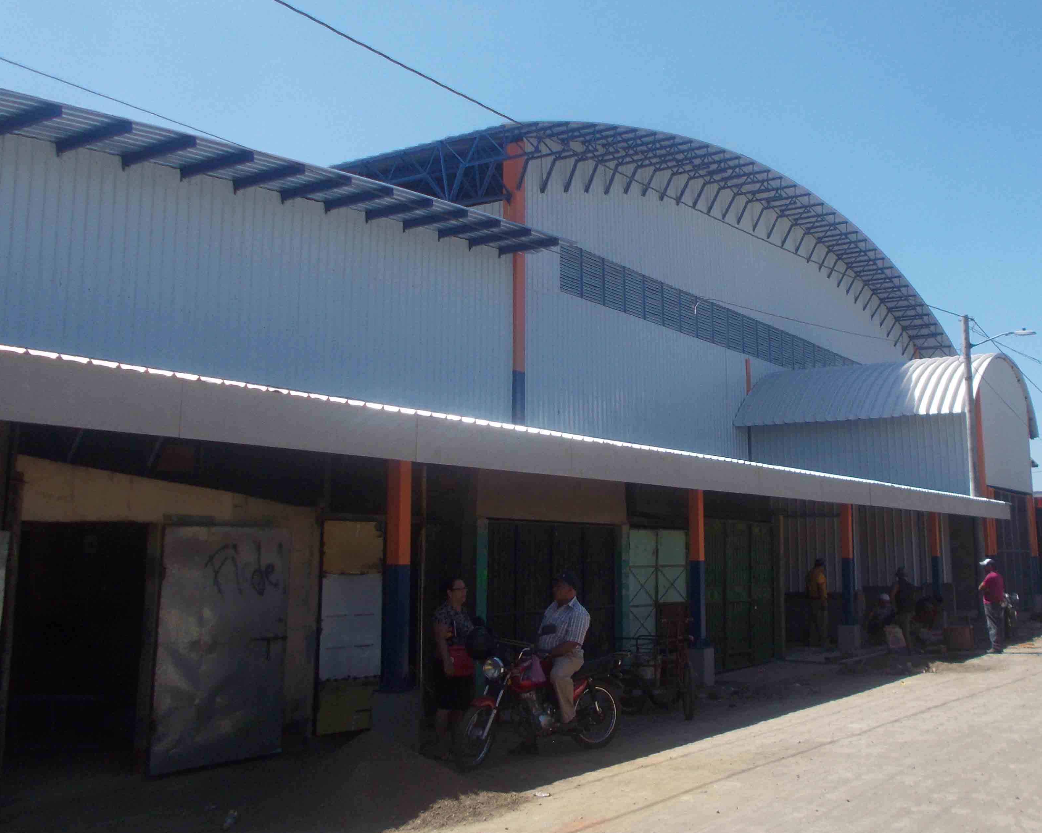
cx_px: 615
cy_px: 368
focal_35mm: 37
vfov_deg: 40.1
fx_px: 1141
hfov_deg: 48.8
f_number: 3.2
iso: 80
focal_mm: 4.6
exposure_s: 1/800
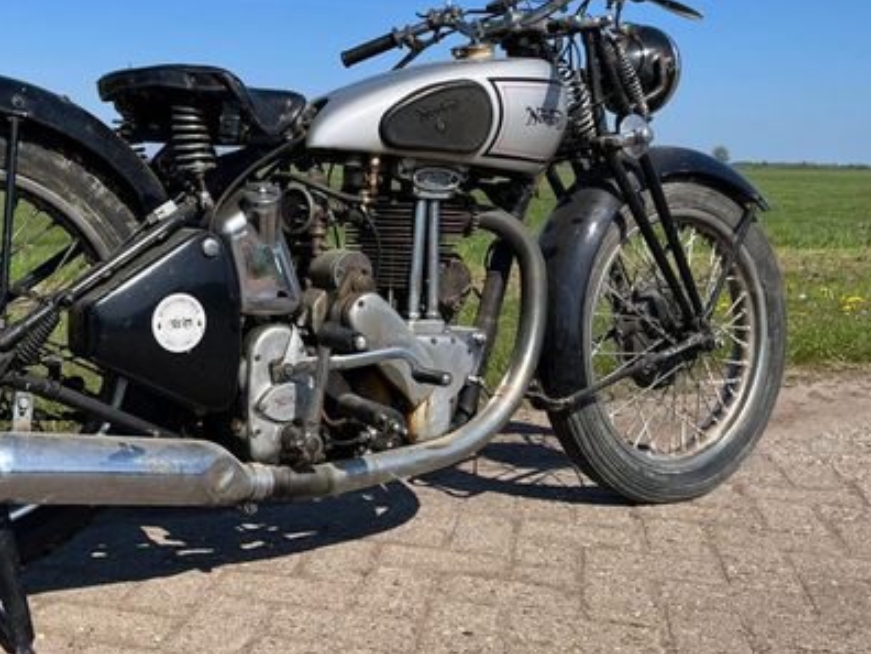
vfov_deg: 34.2
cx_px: 205
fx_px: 1057
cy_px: 244
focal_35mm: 42
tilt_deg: -3.3
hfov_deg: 43.2
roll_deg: +0.1
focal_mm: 5.1
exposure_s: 1/3311
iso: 50
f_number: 1.6
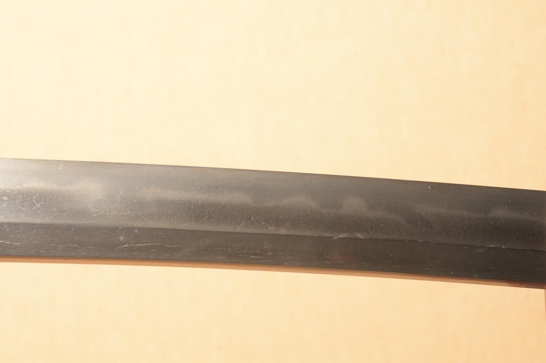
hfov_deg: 19.5
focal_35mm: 105
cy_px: 182
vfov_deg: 13.0
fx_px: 1591
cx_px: 273
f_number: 11
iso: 400
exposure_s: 1/1.6
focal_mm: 70
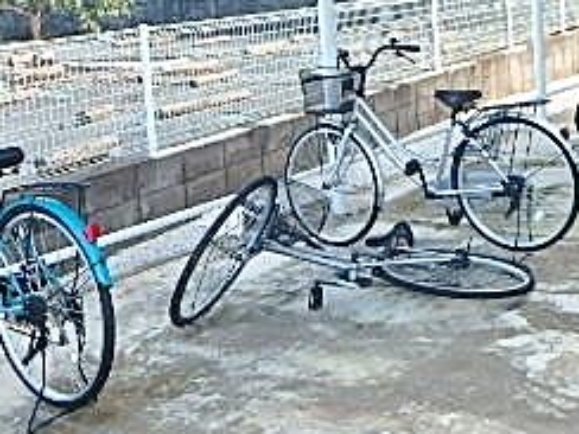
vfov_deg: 25.6
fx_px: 920
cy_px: 36
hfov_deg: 34.0
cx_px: 451
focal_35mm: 55
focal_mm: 3.7
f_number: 3.5
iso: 125
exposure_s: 1/100
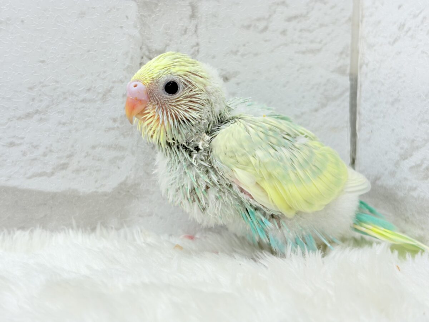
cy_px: 161
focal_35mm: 52
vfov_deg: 28.0
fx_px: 644
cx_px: 214
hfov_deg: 36.8
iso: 64
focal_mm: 5.96
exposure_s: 1/100
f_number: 1.6
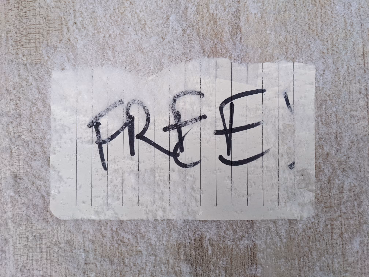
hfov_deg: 65.3
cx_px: 184
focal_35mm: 27
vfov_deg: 51.4
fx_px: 288
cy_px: 138
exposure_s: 1/60
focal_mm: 4.38
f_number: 1.73
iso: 149
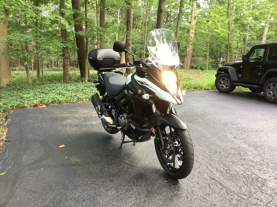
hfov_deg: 58.4
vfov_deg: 45.4
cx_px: 138
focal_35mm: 31
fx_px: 248
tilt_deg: -11.8
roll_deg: -2.9
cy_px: 104
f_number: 2.4
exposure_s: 1/60
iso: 80
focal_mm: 3.3
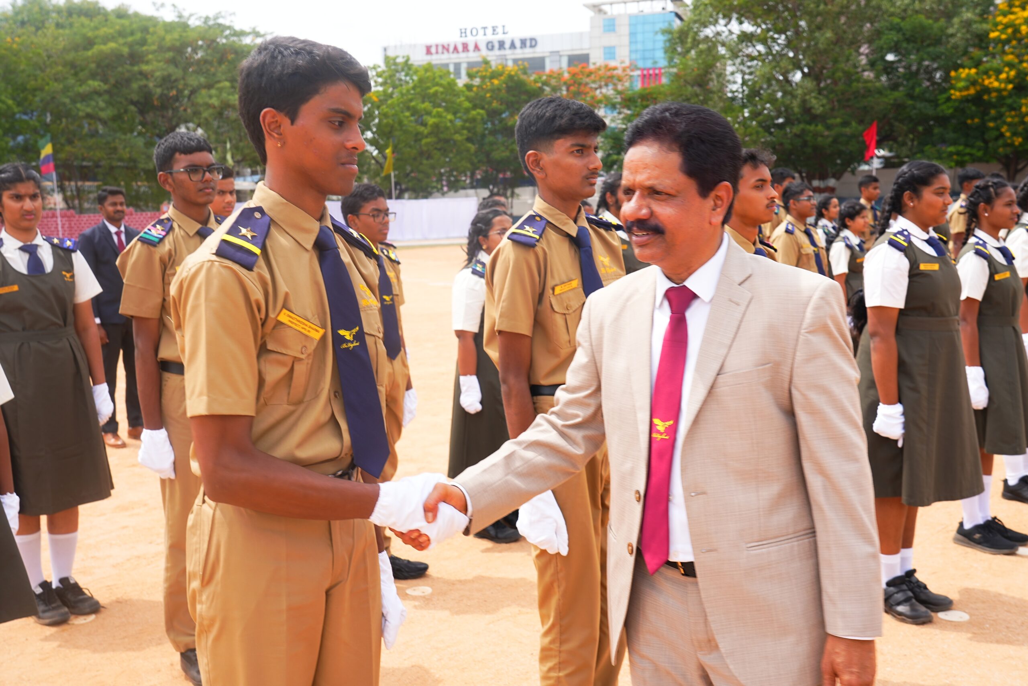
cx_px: 514
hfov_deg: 51.9
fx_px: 1057
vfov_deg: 35.9
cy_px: 343
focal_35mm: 37
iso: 100
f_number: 7.1
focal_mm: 37
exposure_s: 1/125
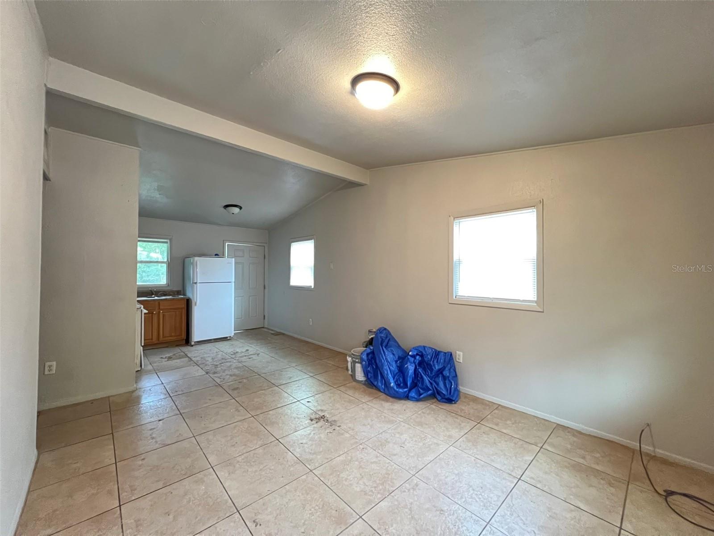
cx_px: 357
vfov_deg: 89.9
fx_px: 268
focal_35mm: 13
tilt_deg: +1.0
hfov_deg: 106.2
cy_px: 268
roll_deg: -0.3
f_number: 1.8
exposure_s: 1/24
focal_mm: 1.57
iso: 2000
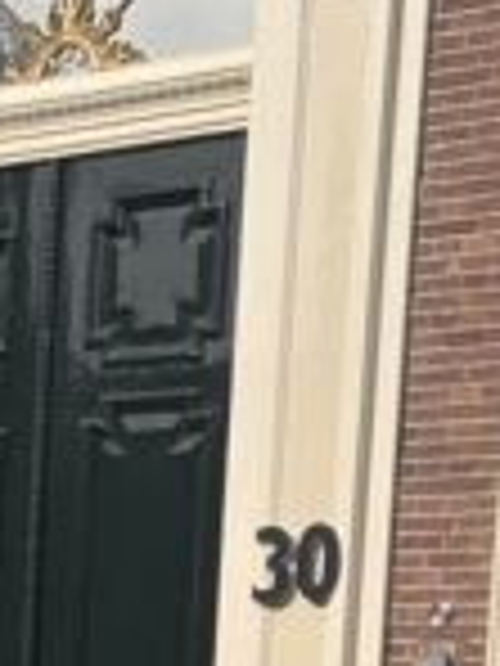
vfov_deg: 15.2
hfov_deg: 12.4
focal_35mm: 119
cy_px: 1035
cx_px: 176
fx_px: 2292
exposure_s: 1/915
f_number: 1.9
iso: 25
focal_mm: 2.69
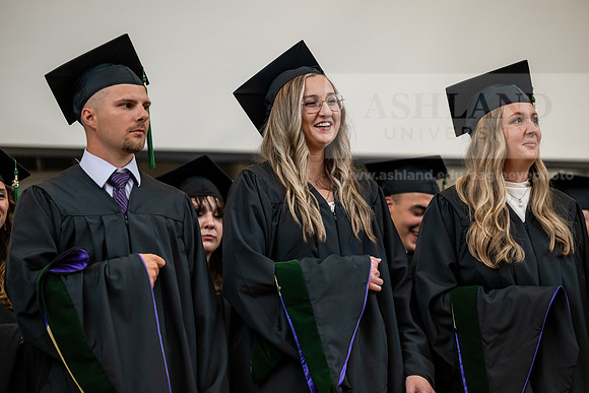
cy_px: 196
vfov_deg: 9.5
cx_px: 294
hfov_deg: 14.2
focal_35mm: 145
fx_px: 2373
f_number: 3.2
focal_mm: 145
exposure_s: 1/160
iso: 1250
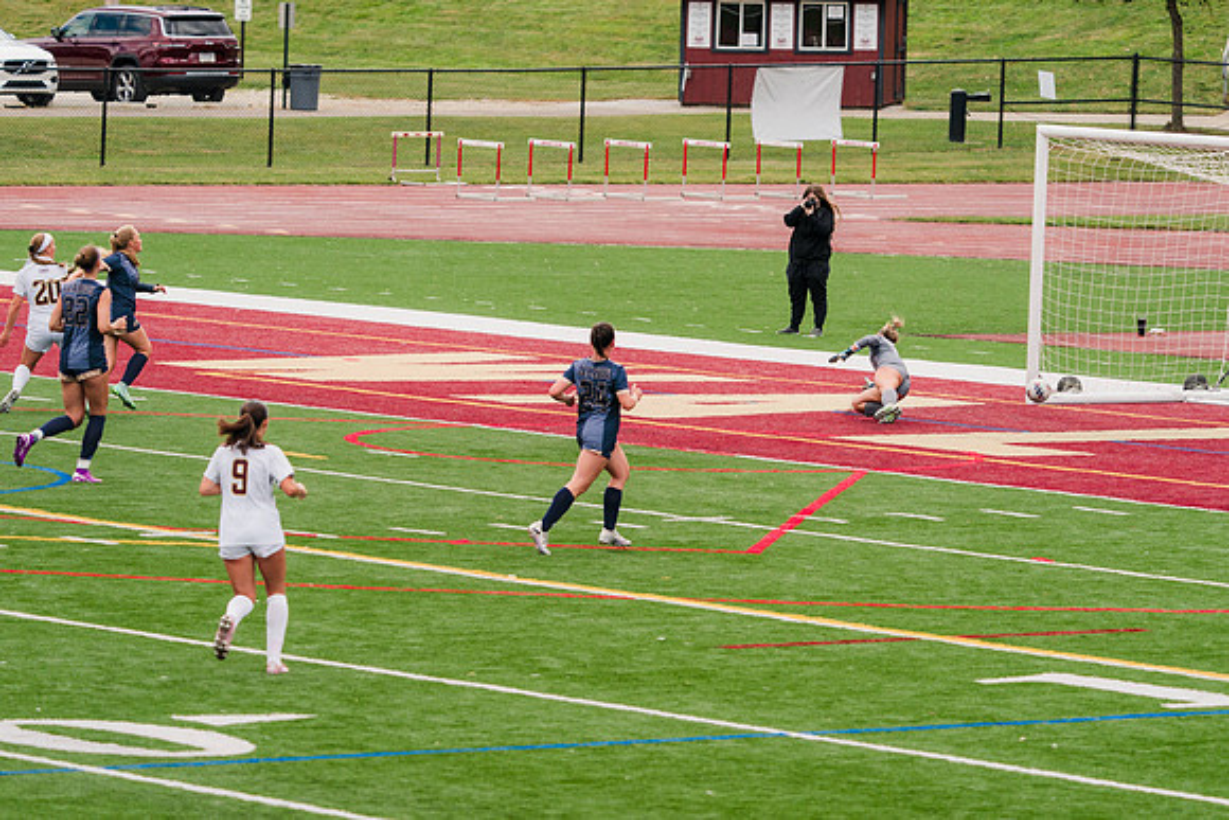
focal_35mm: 232
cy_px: 410
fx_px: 7922
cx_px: 614
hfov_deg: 8.9
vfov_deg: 5.9
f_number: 5.6
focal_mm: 232
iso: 640
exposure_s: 1/1600
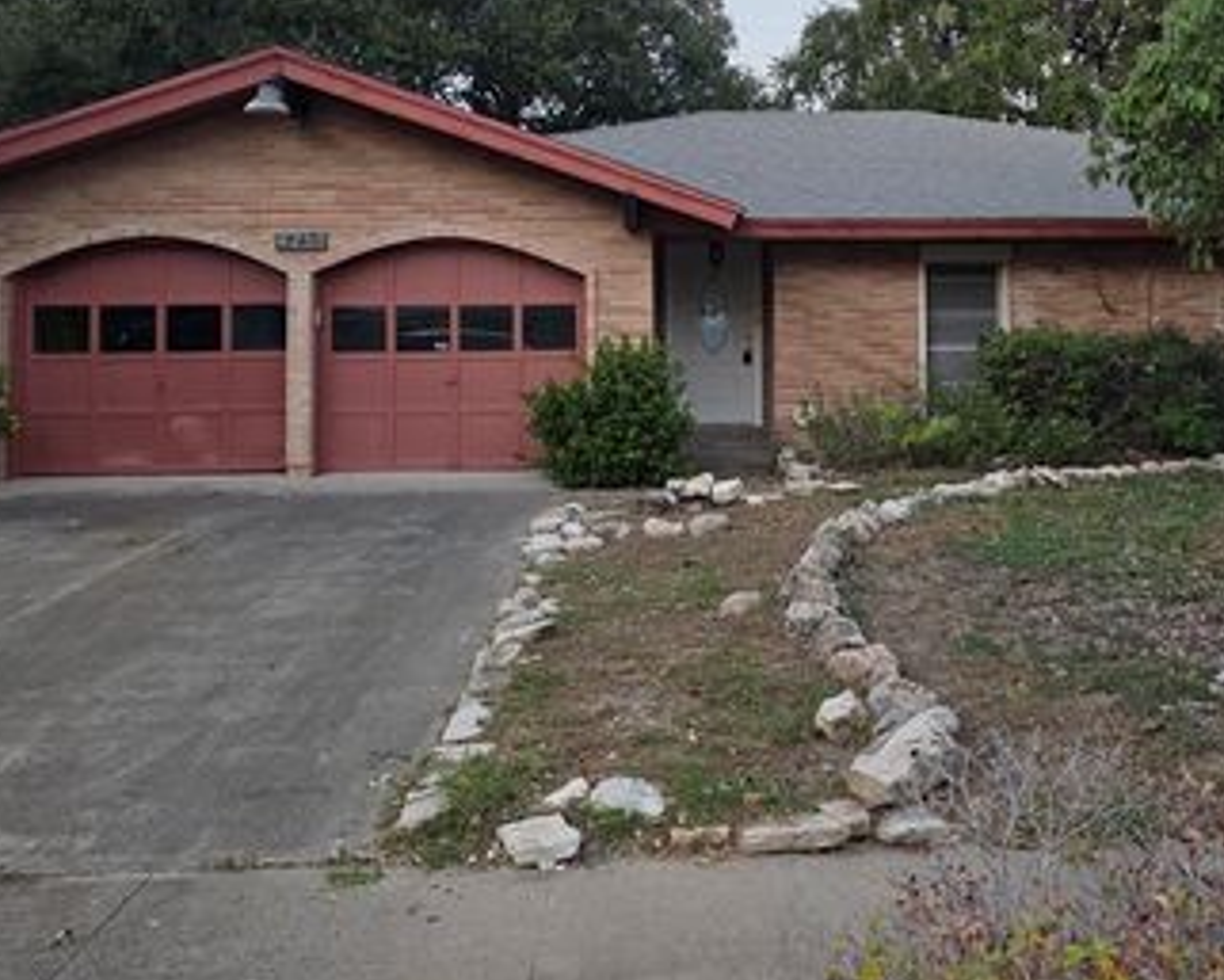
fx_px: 1268
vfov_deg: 41.5
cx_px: 740
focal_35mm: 35
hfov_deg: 51.2
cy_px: 303
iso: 400
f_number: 1.7
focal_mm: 6.3
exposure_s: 1/120
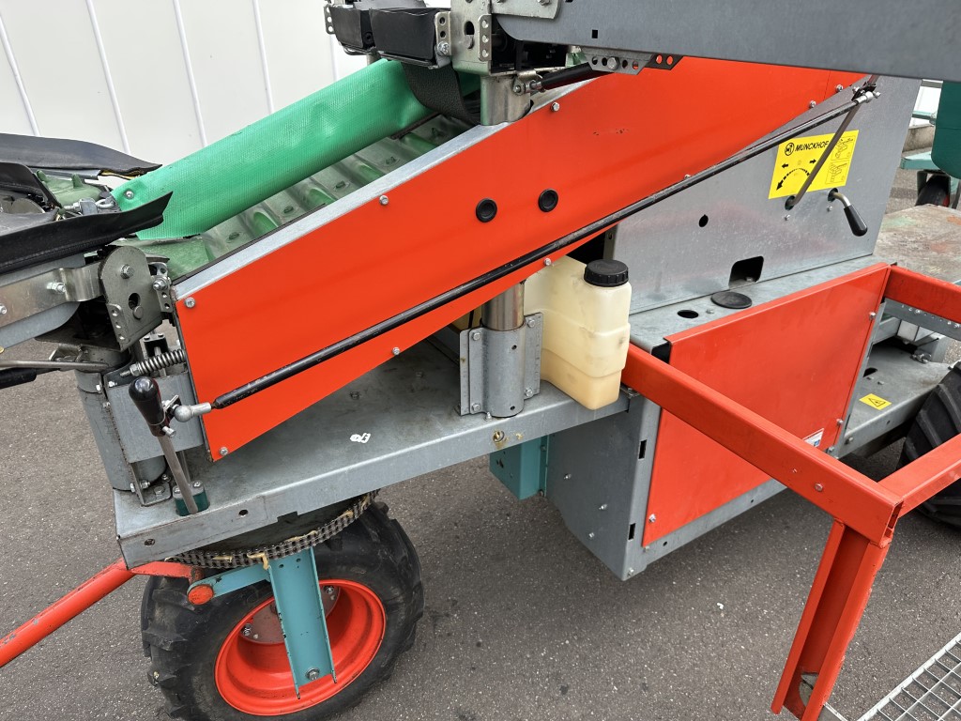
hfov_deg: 71.6
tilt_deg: -29.9
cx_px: 480
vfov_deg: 56.8
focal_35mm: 24
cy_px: 360
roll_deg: +0.6
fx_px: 666
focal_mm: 6.86
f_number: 1.78
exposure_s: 1/638
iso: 80
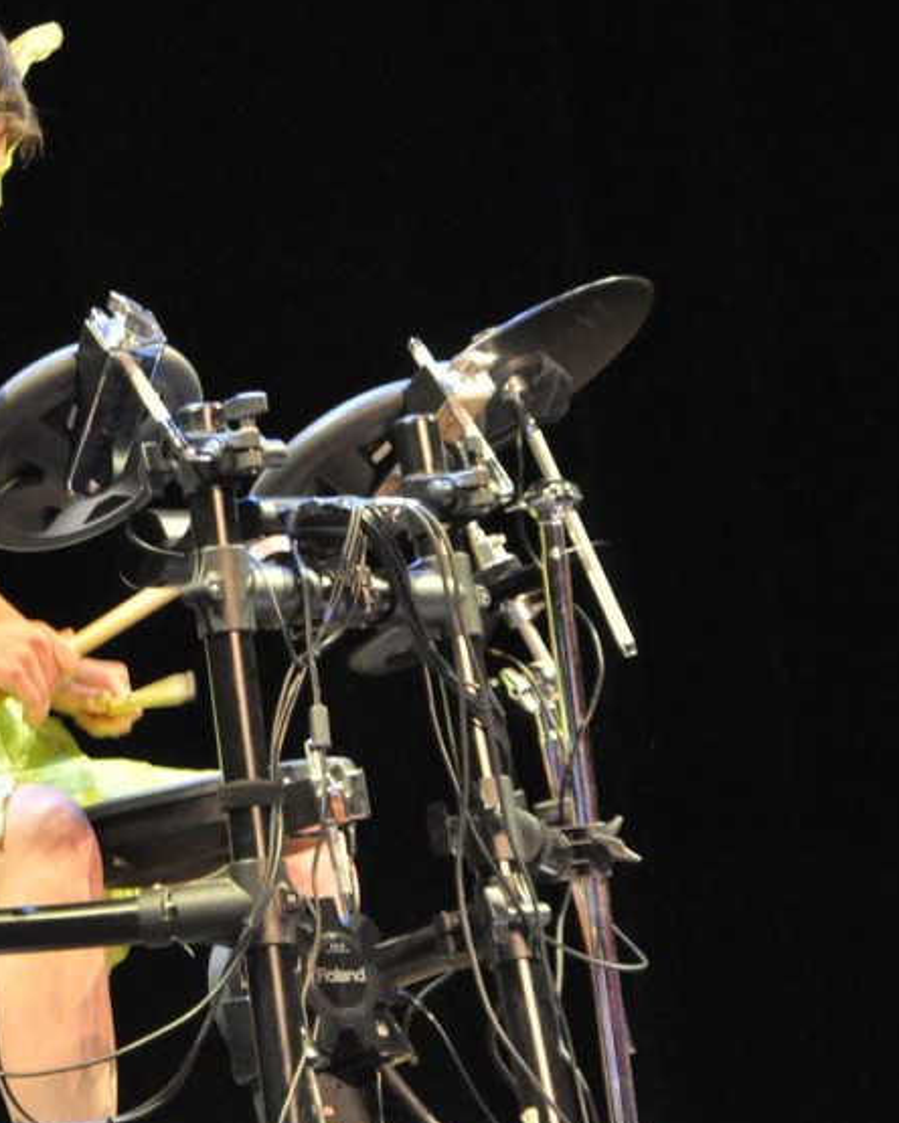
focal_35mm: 428
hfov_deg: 3.6
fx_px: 14230
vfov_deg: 4.5
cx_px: -43
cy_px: 465
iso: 3200
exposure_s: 1/40
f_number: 6
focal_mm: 165
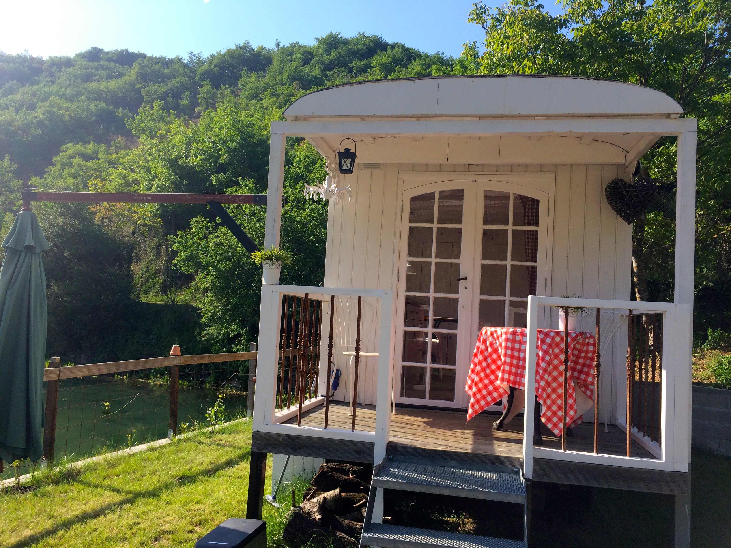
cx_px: 366
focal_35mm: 29
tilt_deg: +3.5
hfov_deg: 61.7
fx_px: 612
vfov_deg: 48.2
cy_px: 274
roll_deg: -2.9
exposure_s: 1/1325
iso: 32
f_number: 2.2
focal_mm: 4.15
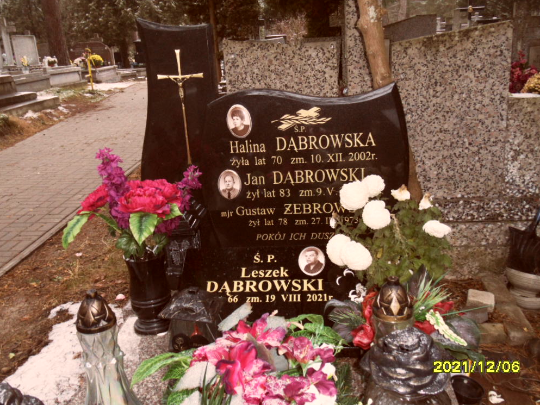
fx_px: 515
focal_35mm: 33
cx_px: 268
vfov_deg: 43.0
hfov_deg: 55.3
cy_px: 201
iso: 240
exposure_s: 1/30
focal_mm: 5.3
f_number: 3.4
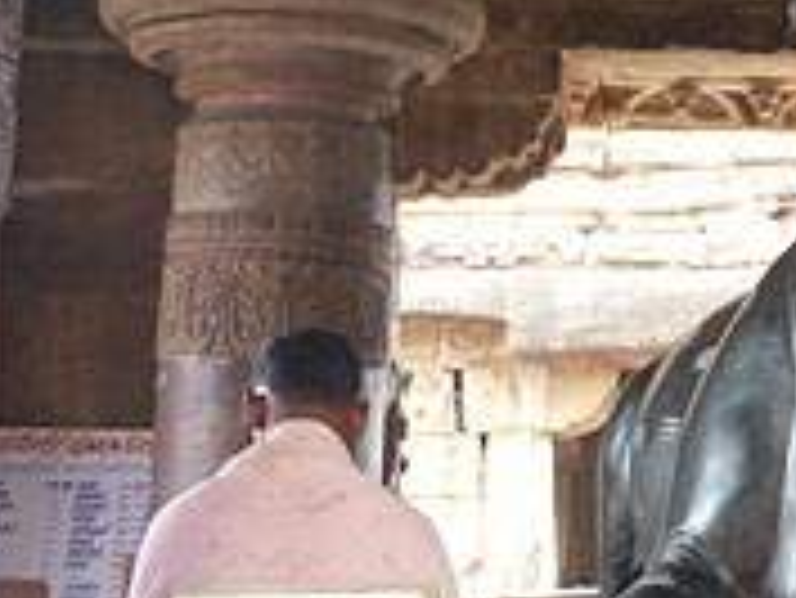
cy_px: 234
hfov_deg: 21.7
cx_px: 926
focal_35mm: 84
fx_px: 1933
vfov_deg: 17.6
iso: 100
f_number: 2.8
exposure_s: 1/50
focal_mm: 5.5
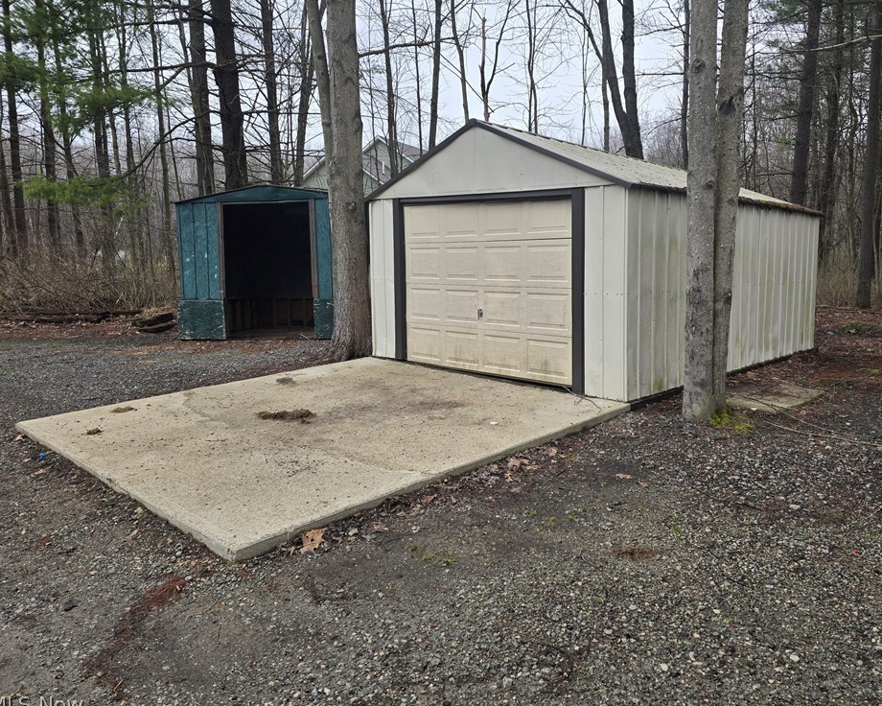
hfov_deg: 68.0
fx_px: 653
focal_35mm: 25
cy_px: 352
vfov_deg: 56.8
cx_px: 475
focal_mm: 6.3
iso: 20
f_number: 1.7
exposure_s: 1/180
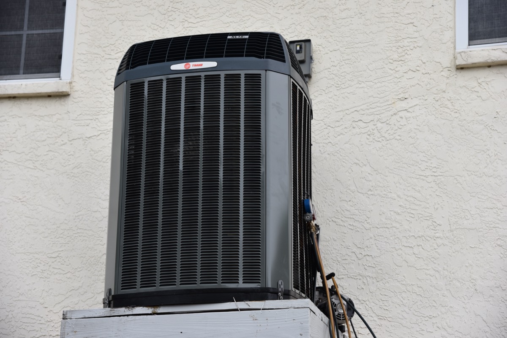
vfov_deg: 17.5
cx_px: 254
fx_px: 1099
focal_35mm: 78
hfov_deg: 26.0
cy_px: 169
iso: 400
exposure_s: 1/125
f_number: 6.3
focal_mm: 78
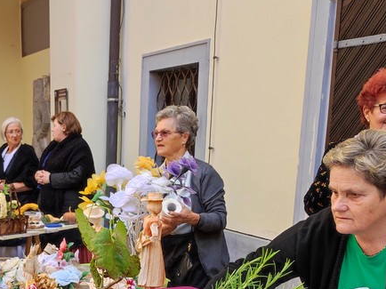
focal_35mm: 59
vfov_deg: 23.5
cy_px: 304
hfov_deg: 32.1
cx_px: 94
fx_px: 658
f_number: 1.79
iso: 95
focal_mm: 4.7
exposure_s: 1/100
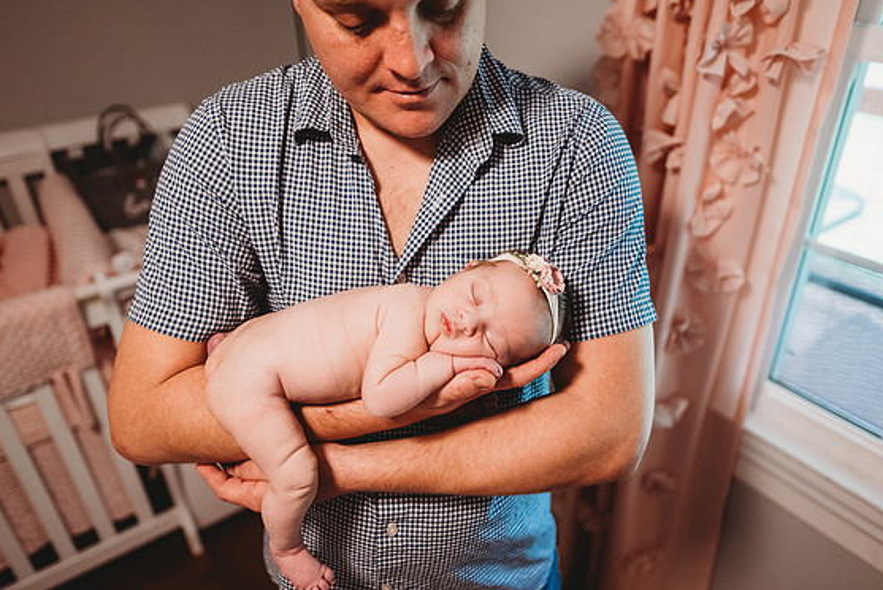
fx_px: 613
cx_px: 457
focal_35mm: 25
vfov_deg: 51.3
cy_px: 296
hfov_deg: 71.5
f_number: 2.2
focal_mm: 24
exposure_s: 1/160
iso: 1600
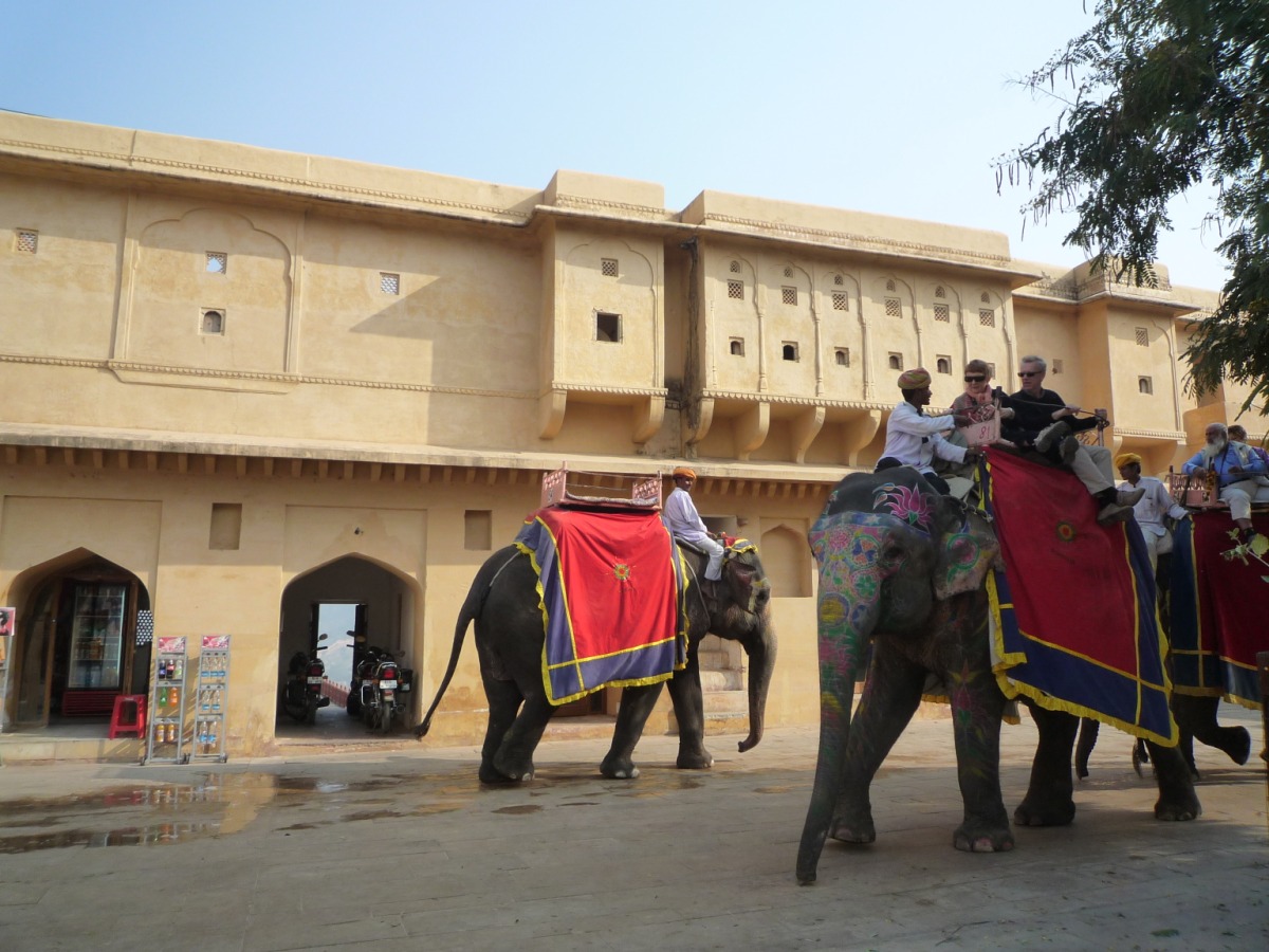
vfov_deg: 54.9
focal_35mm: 25
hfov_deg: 69.4
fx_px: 916
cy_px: 476
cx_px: 634
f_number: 4
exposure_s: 1/500
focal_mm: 4.4
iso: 160
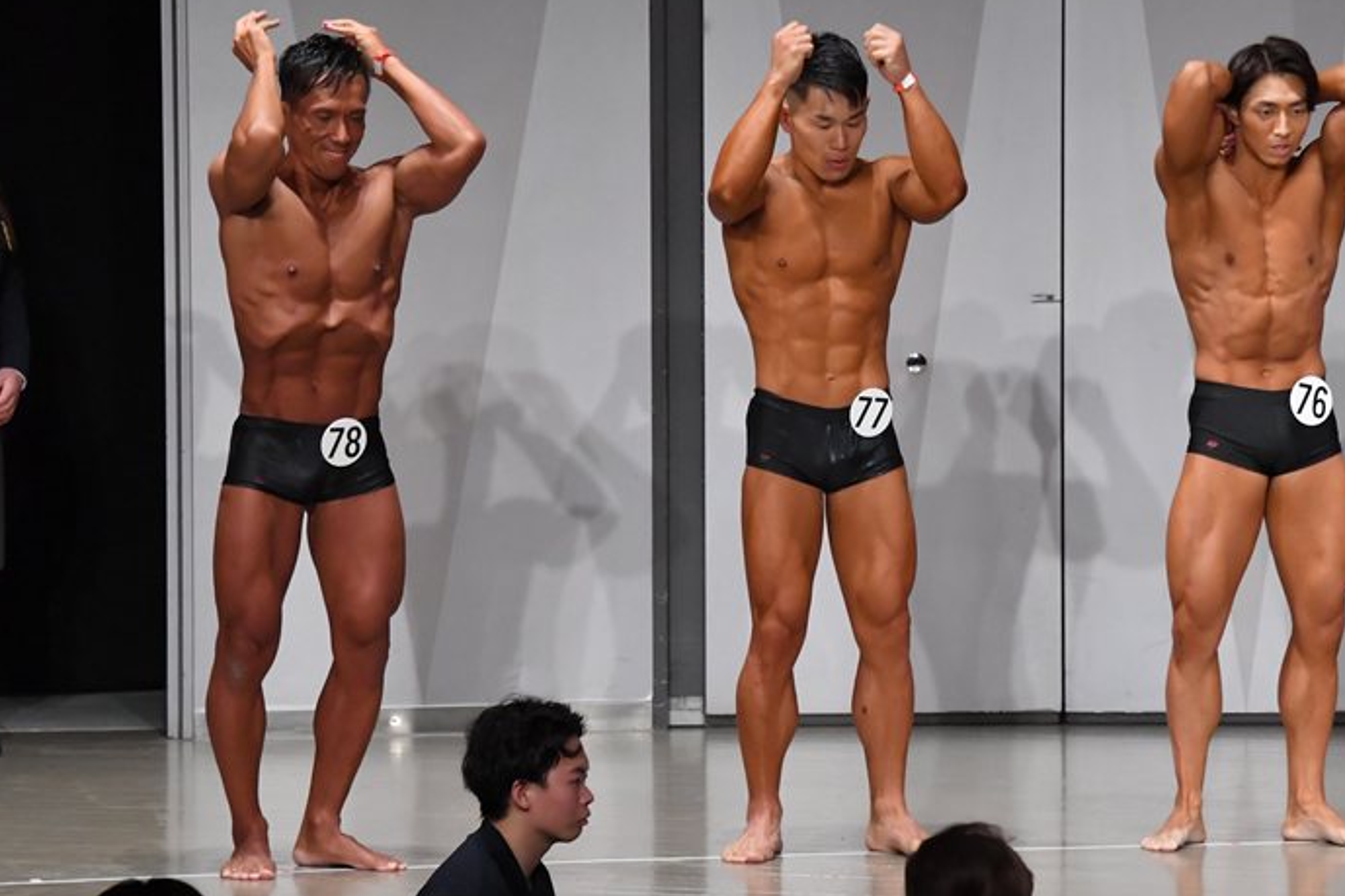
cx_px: 676
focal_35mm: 244
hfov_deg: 8.4
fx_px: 9113
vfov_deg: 5.6
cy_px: 449
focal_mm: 145
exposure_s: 1/400
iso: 6400
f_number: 5.6
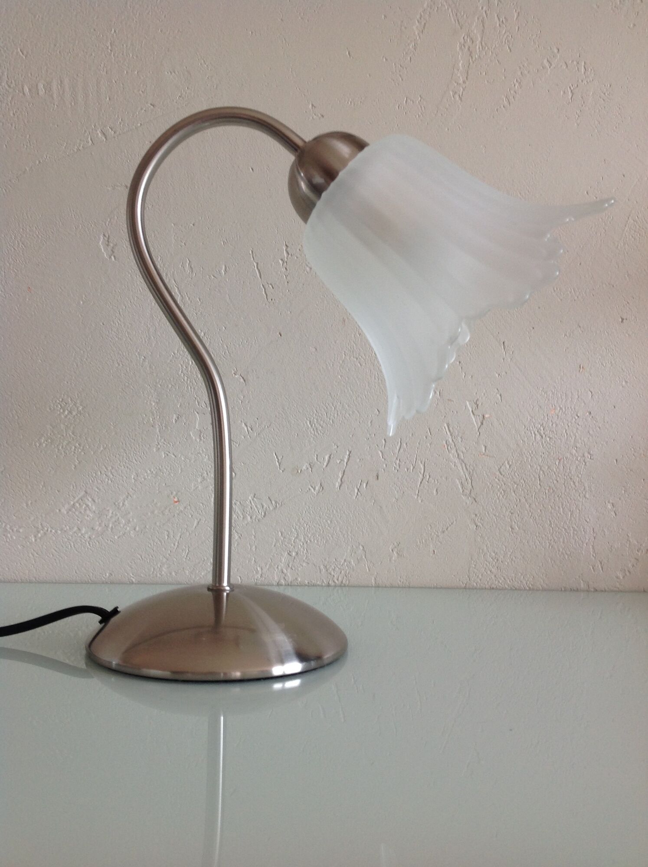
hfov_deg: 40.6
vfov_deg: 52.7
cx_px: 324
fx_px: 876
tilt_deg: +0.9
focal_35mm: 35
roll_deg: +0.1
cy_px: 434
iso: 50
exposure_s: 1/15
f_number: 2.4
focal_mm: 4.28
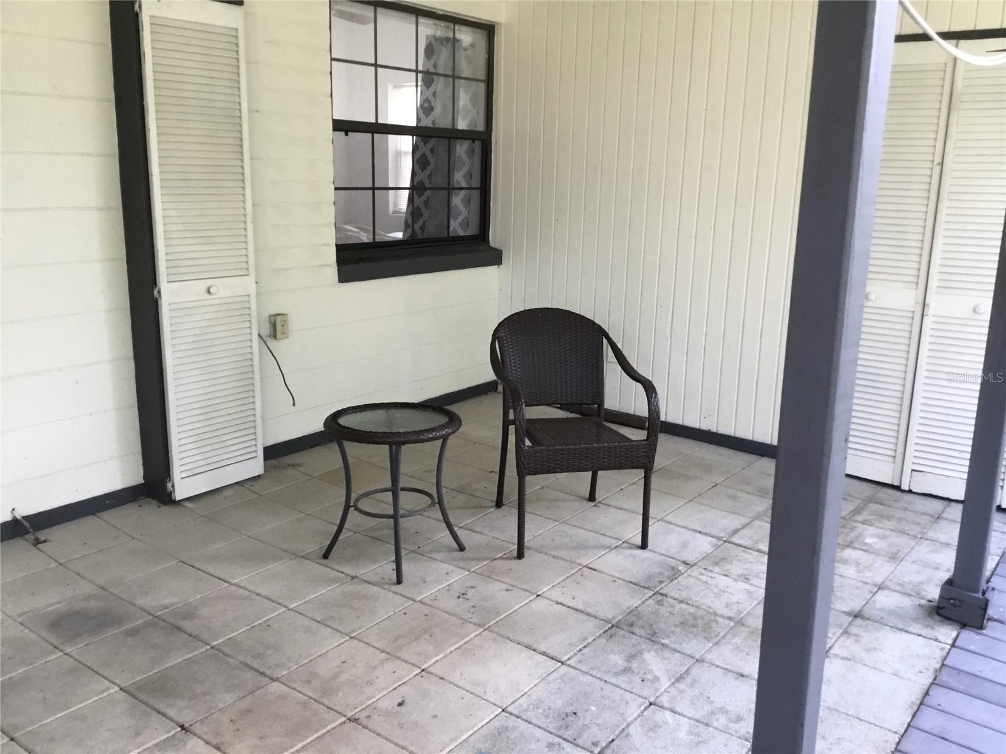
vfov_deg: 45.4
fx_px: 901
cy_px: 377
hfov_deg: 58.4
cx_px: 503
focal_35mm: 31
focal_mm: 3.3
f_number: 2.4
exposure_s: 1/30
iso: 50
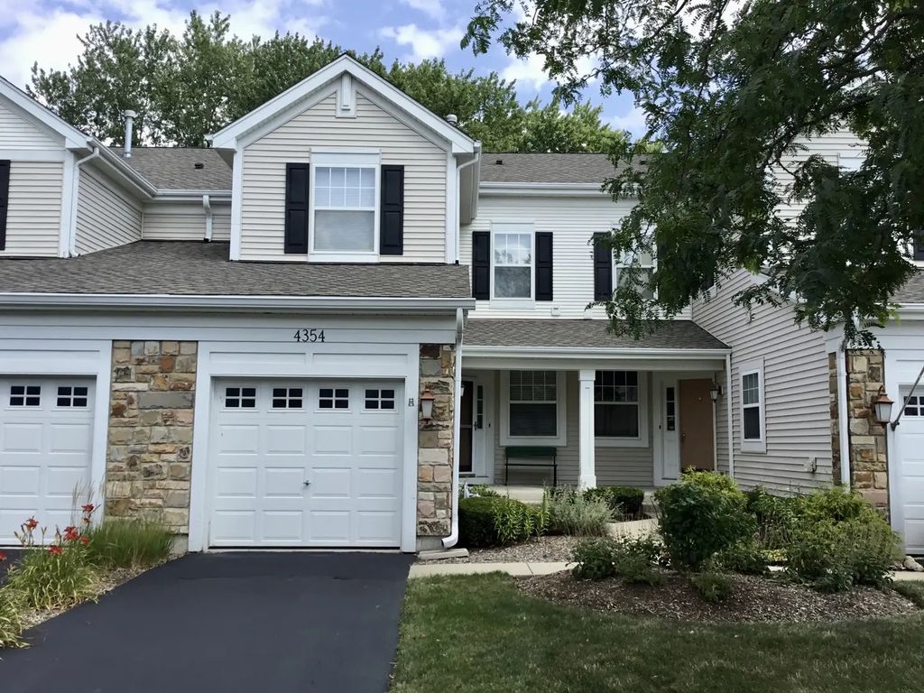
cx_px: 462
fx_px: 827
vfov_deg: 45.4
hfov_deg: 58.4
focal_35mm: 31
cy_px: 346
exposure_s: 1/599
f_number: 2.4
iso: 25
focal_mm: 3.3
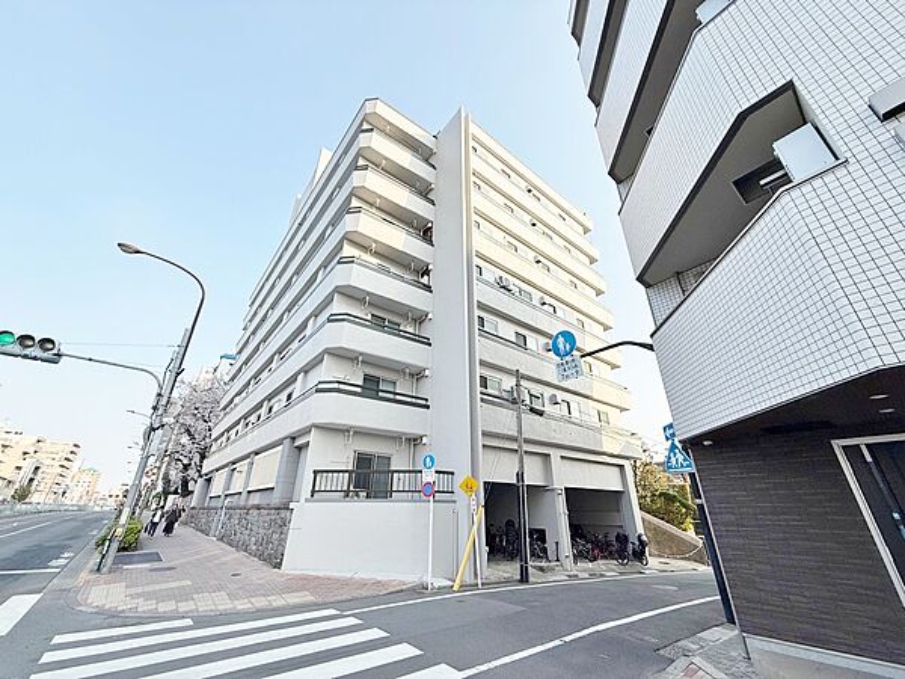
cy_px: 340
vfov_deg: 85.7
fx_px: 366
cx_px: 452
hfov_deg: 102.1
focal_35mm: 14
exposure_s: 1/1167
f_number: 2.2
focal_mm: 2.22
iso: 50
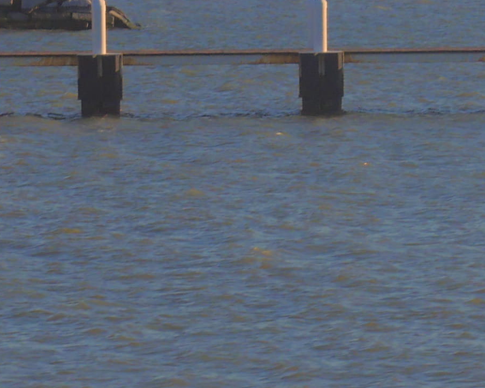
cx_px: 507
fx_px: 6130
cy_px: -123
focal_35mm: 427
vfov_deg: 3.6
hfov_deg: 4.5
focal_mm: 43
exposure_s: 1/400
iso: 200
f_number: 6.3
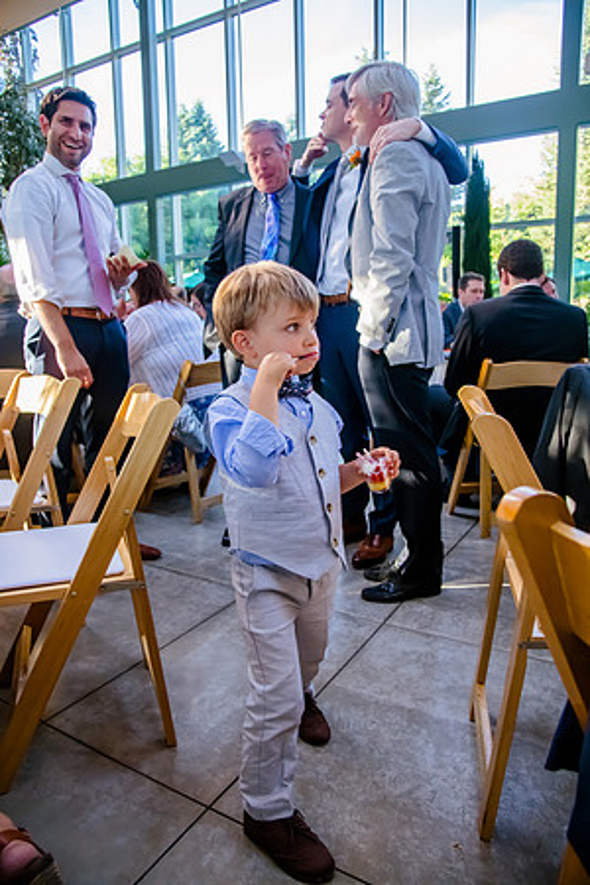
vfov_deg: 73.7
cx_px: 295
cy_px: 442
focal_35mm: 24
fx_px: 590
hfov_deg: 53.1
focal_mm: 24
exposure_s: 1/400
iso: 4000
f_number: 5
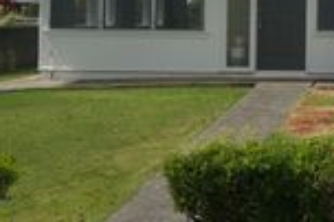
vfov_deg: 14.5
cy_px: -10
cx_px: 424
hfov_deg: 20.4
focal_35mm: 92
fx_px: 853
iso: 125
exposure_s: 1/800
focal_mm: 10.4
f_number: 5.6
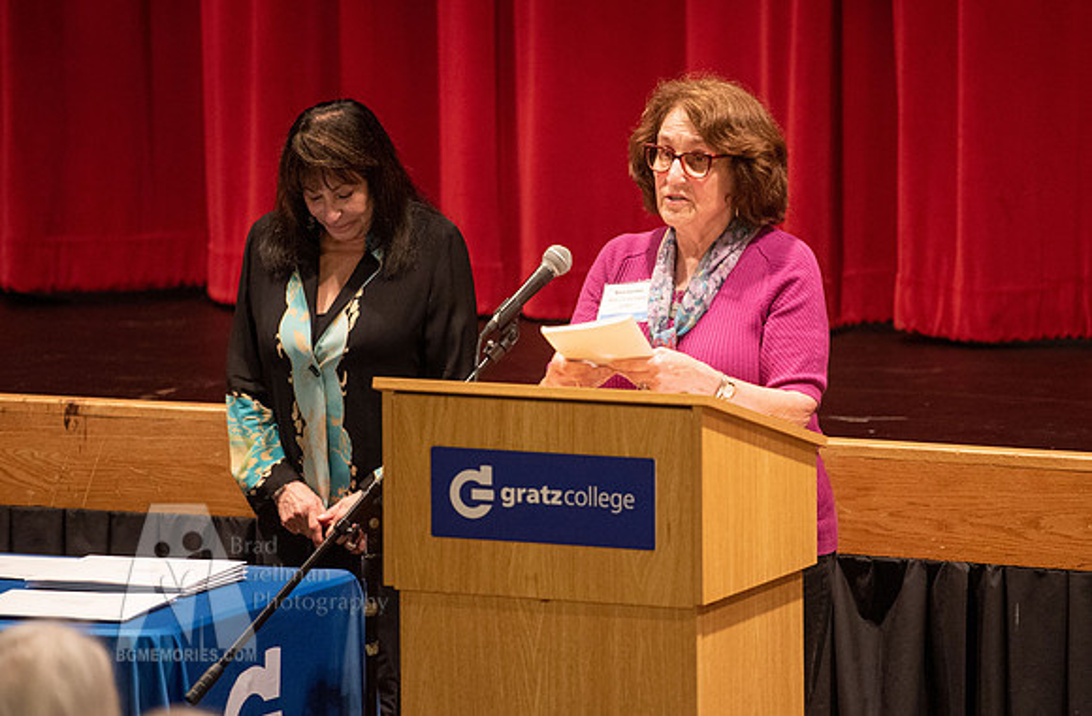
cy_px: 349
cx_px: 609
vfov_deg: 5.6
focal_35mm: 242
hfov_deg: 8.6
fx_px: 7291
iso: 2500
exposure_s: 1/80
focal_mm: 200
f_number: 2.8
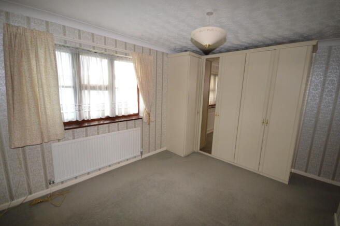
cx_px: 170
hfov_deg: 100.4
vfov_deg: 77.2
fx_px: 142
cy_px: 113
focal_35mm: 15
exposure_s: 1/60
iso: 1400
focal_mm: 10
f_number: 4
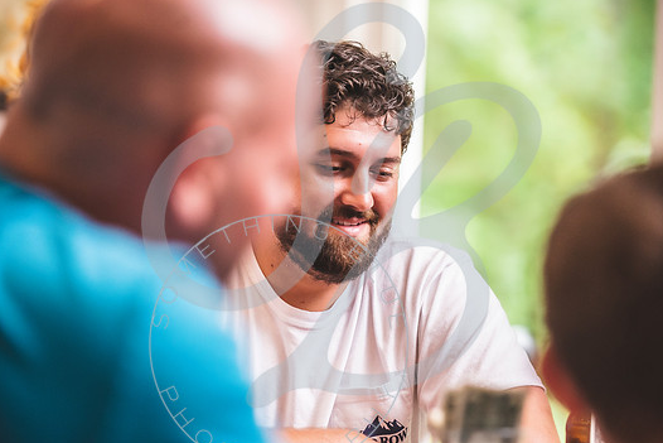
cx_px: 342
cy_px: 238
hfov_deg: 13.8
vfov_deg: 9.2
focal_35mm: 149
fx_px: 2745
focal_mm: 135
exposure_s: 1/200
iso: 1600
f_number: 2.8
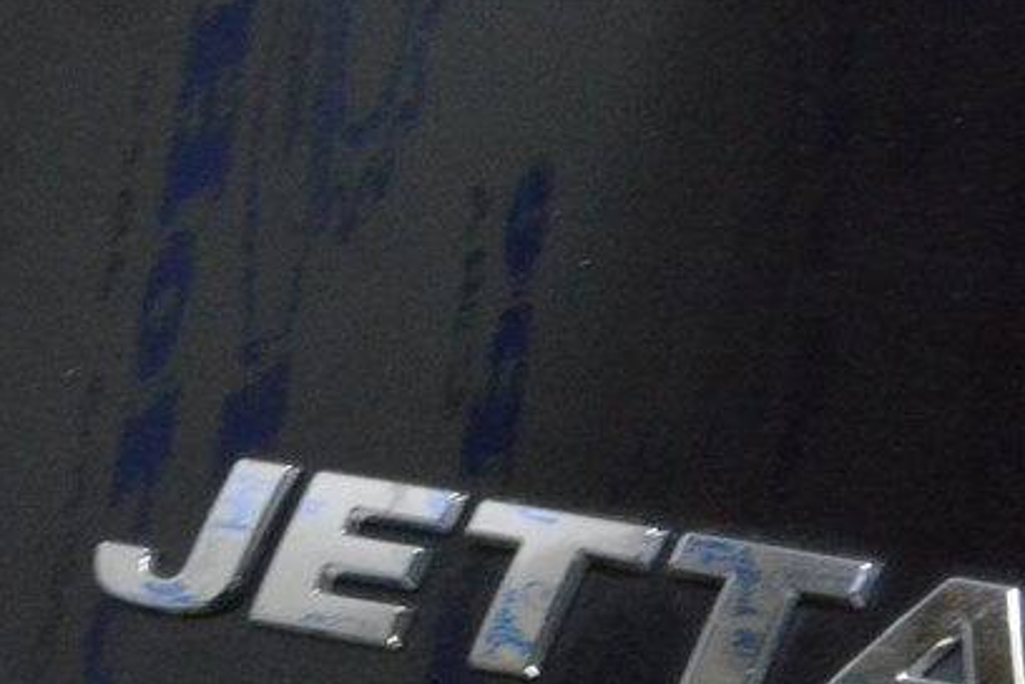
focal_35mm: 158
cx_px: 543
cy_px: 522
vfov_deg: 8.7
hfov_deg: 13.0
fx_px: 4498
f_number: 20
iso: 6400
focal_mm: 42
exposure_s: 1/20
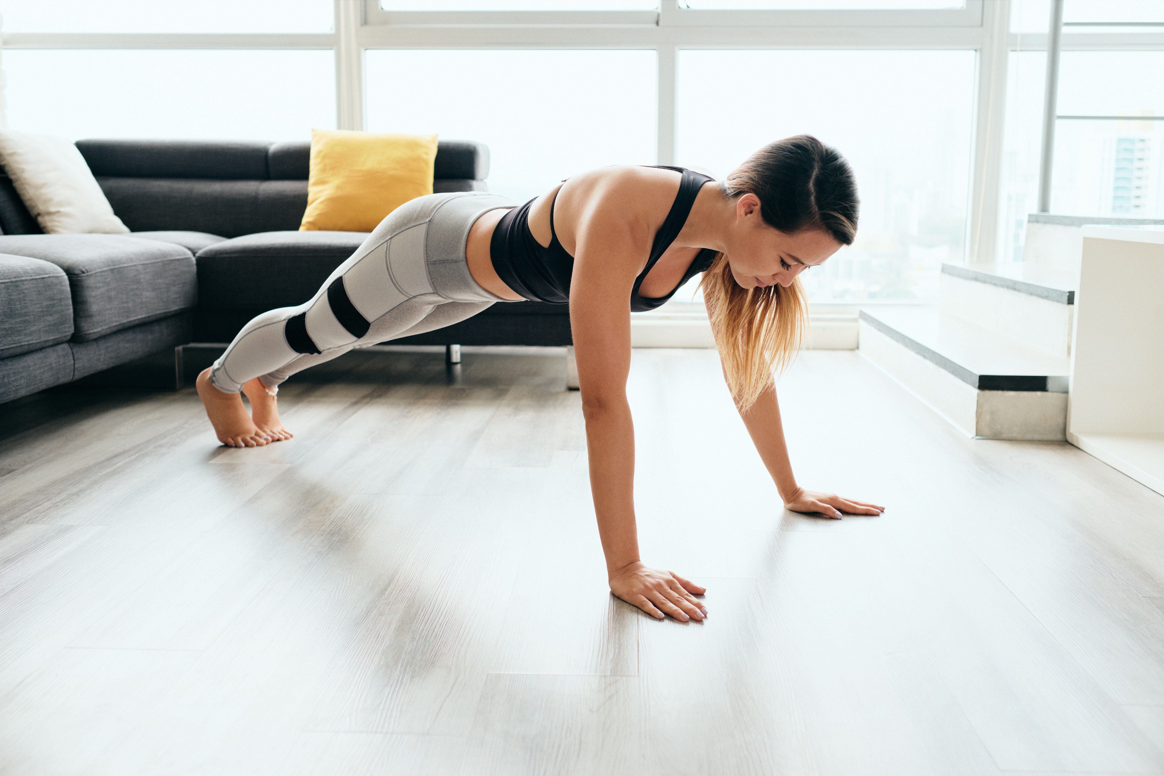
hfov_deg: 54.4
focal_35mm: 35
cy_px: 388
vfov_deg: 37.9
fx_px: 1132
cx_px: 582
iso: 400
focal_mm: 23
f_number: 2.8
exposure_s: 1/250
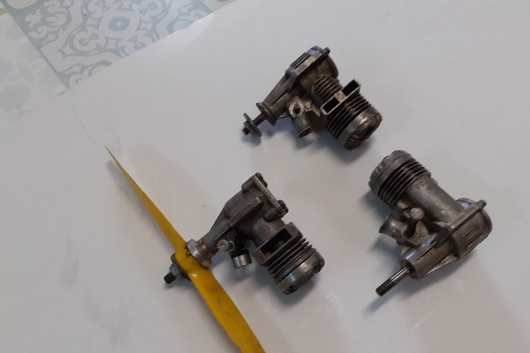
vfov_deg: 44.8
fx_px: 427
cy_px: 204
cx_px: 273
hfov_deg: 63.6
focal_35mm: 29
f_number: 1.9
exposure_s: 1/50
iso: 125
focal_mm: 3.6
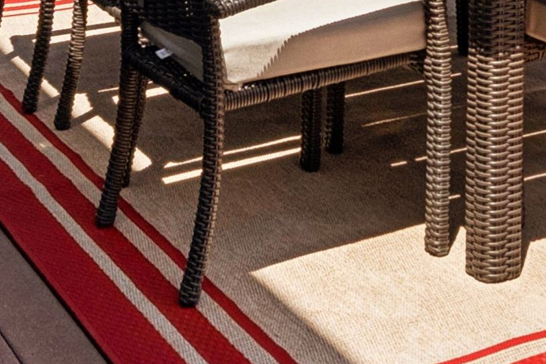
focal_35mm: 94
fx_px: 1426
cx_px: 349
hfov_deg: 21.6
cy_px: -395
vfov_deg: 12.6
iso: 200
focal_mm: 18
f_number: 8
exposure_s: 1/400
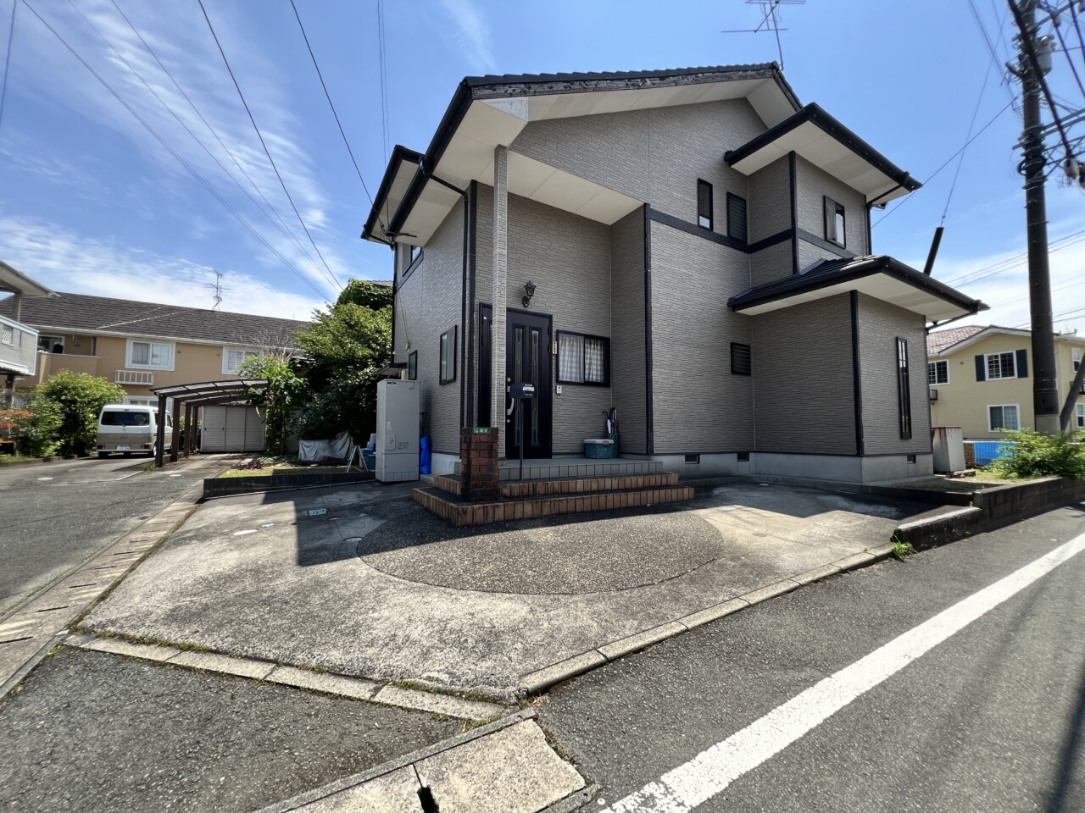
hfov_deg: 106.2
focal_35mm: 13
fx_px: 407
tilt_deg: +3.9
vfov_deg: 89.9
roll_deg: -1.1
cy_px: 406
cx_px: 542
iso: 32
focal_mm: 1.57
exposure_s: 1/369
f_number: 1.8
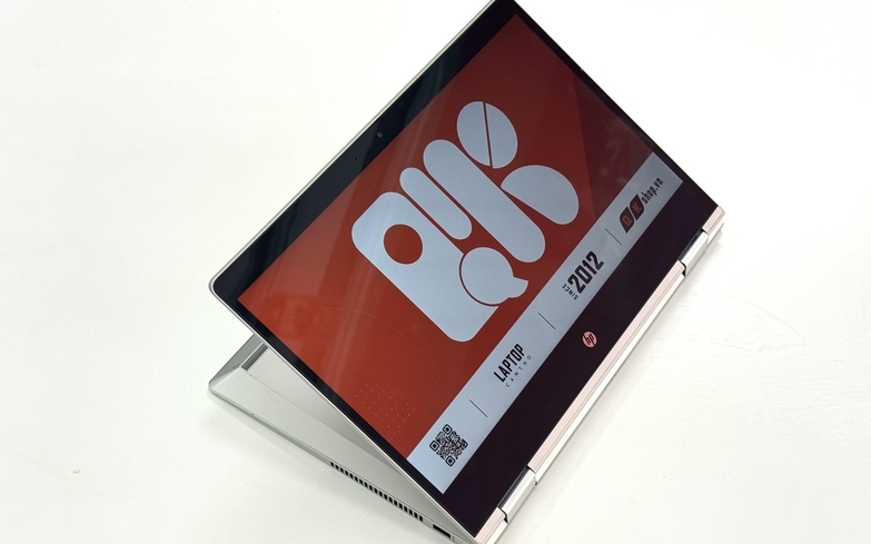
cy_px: 259
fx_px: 1234
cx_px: 444
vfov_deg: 24.9
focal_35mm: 52
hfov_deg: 38.9
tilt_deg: -51.1
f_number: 1.78
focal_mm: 6.76
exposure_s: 1/121
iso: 50
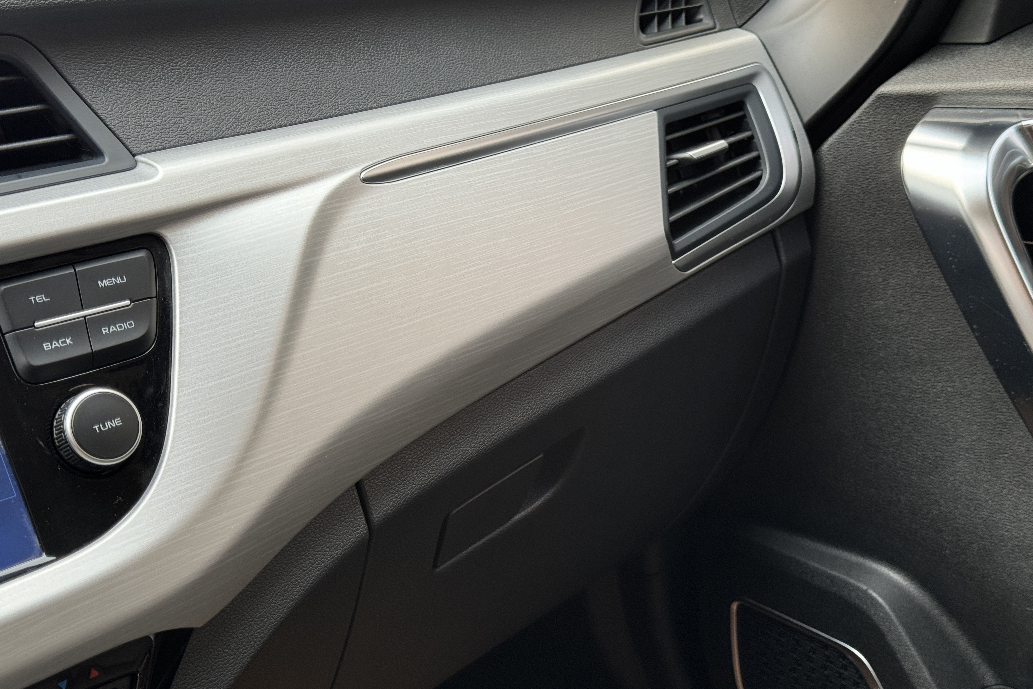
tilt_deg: -21.3
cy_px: 330
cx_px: 516
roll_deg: -0.6
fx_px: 1435
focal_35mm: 50
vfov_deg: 27.0
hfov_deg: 39.6
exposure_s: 1/116
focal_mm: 6.86
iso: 100
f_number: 1.78
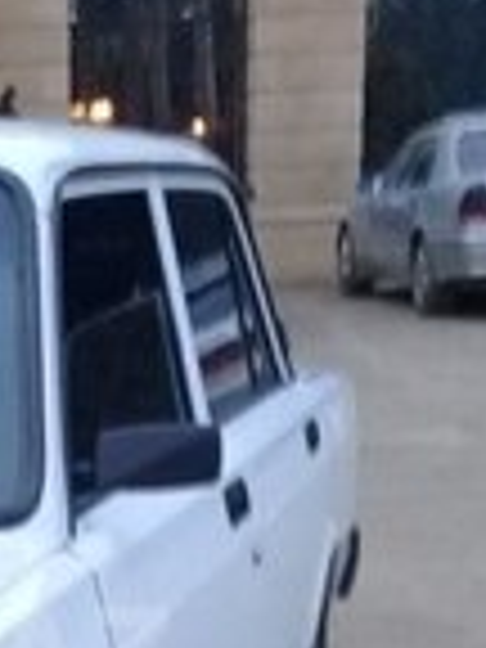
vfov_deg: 17.9
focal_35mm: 107
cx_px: -176
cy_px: 657
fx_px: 2003
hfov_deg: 13.3
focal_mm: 3.3
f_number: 2.2
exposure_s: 1/17
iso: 250
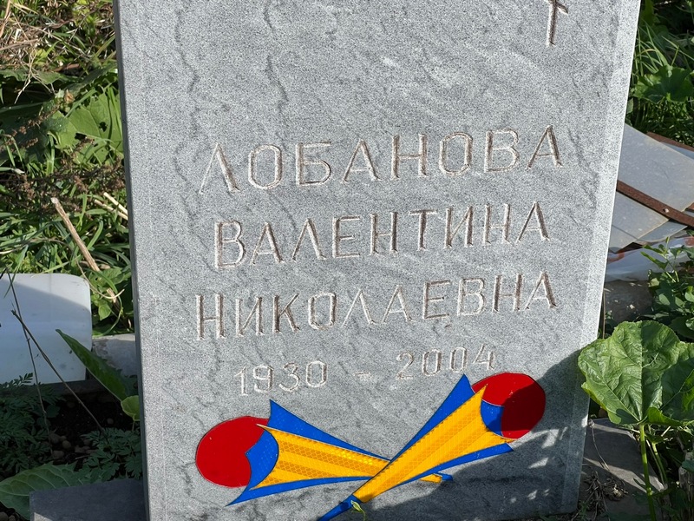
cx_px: 347
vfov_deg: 19.1
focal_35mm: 77
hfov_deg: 25.3
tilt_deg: -31.9
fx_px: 1544
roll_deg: -3.3
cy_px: 260
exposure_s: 1/791
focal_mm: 9
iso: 32
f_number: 2.8
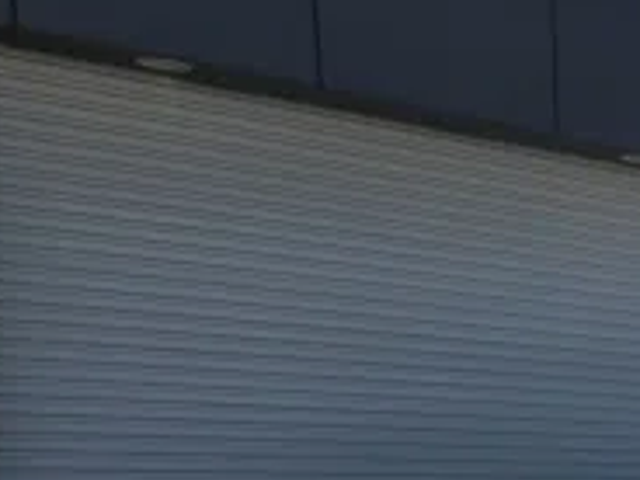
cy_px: 744
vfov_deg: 16.6
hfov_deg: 19.8
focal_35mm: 80
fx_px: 1479
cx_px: 1061
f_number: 1.7
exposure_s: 1/1255
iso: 12
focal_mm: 6.3
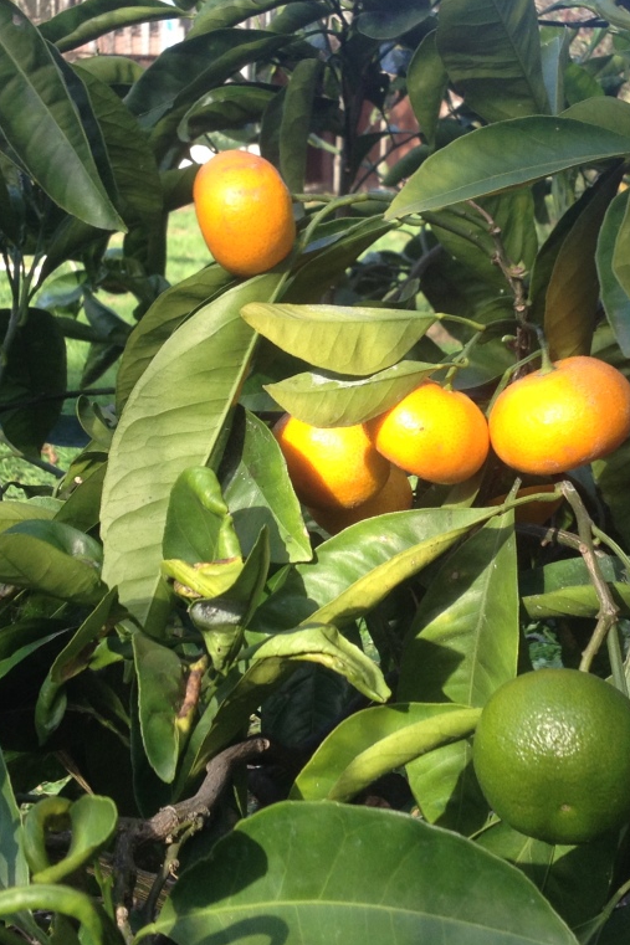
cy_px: 473
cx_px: 226
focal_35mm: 49
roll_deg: -3.7
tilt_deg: -12.7
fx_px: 1287
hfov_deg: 27.4
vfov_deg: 40.4
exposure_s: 1/204
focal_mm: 4.28
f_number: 2.4
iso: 50
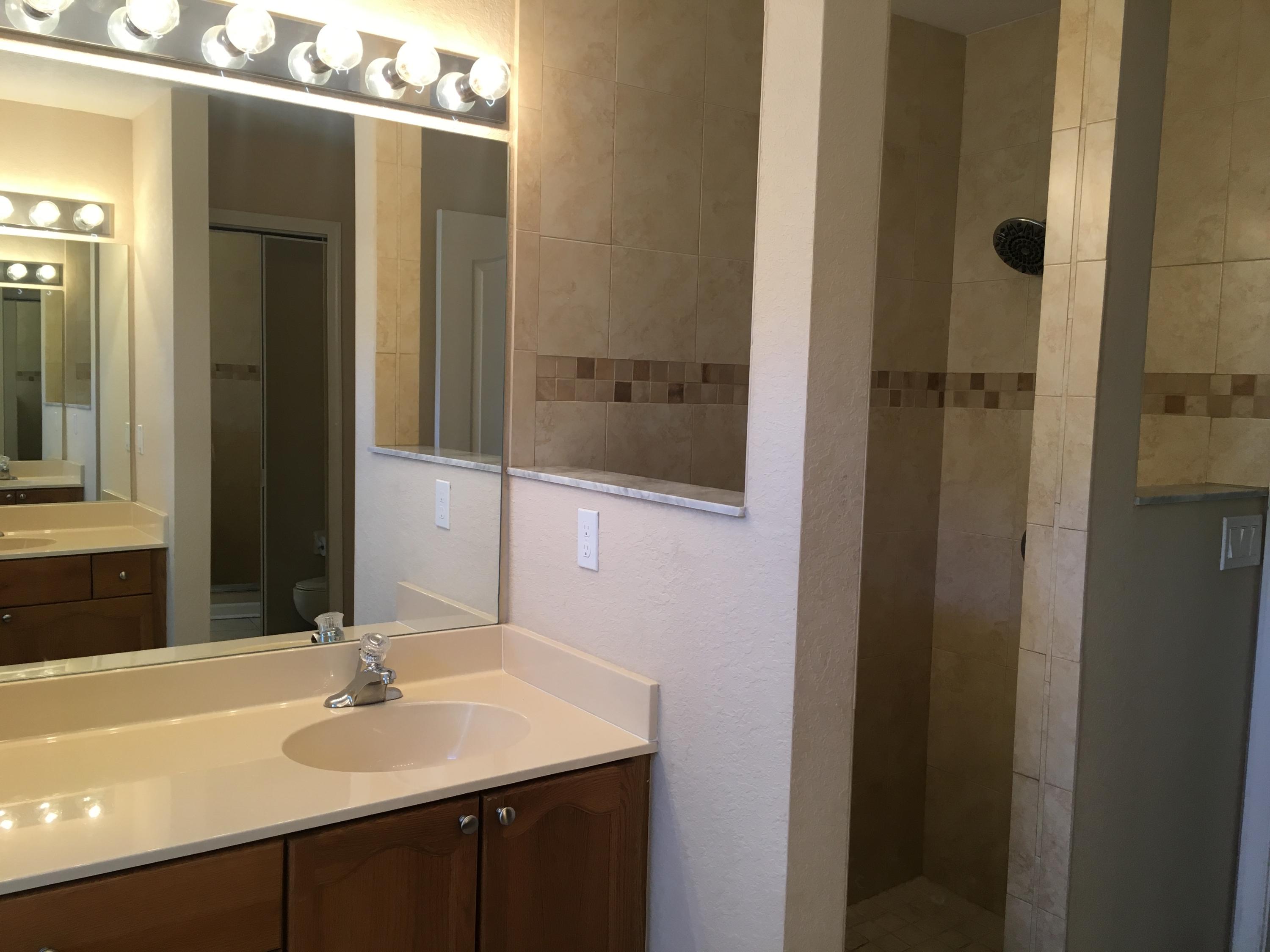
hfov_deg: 61.7
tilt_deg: -4.1
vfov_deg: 48.2
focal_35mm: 29
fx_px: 1064
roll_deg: -2.3
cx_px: 635
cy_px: 476
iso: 50
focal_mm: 4.15
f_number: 2.2
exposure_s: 1/30
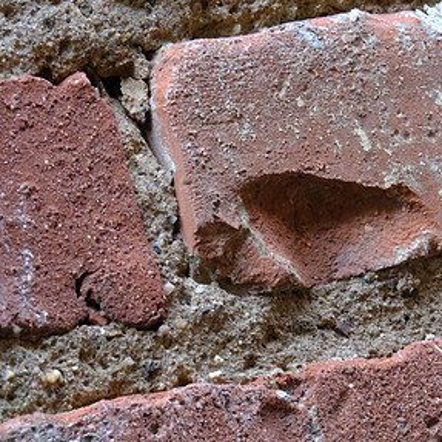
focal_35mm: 468
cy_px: 161
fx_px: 6761
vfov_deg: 3.7
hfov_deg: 3.7
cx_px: 225
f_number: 16
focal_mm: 181.1
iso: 3200
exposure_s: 1/34
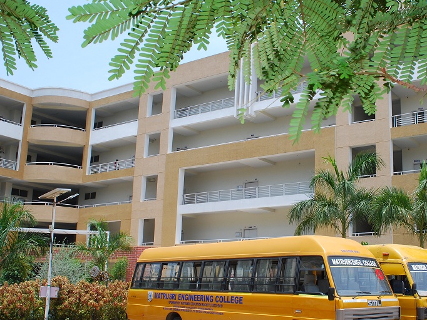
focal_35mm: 41
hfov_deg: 44.8
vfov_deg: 35.0
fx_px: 506
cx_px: 297
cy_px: 196
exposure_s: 1/160
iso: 200
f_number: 13
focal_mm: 20
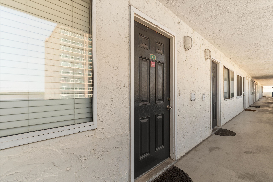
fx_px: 114
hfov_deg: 100.4
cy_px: 91
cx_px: 136
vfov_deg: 77.3
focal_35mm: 15
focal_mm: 10
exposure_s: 1/100
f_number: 5
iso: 100
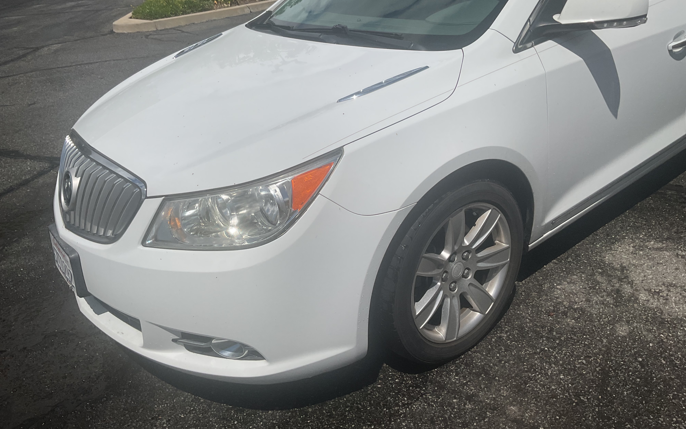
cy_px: 177
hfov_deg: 61.2
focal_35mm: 31
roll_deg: +5.3
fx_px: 580
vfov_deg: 40.5
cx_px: 342
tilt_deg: -23.4
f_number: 1.8
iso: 16
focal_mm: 3
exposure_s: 1/8621
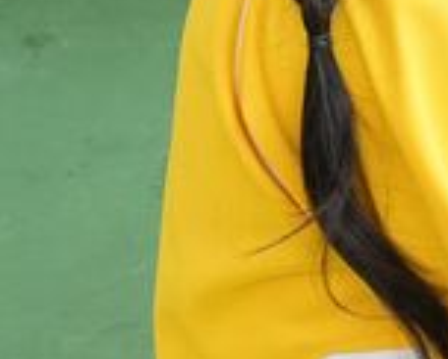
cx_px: 1018
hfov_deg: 5.5
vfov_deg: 4.5
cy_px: -168
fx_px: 4560
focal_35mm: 343
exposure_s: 1/200
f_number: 5.6
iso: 1250
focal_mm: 33
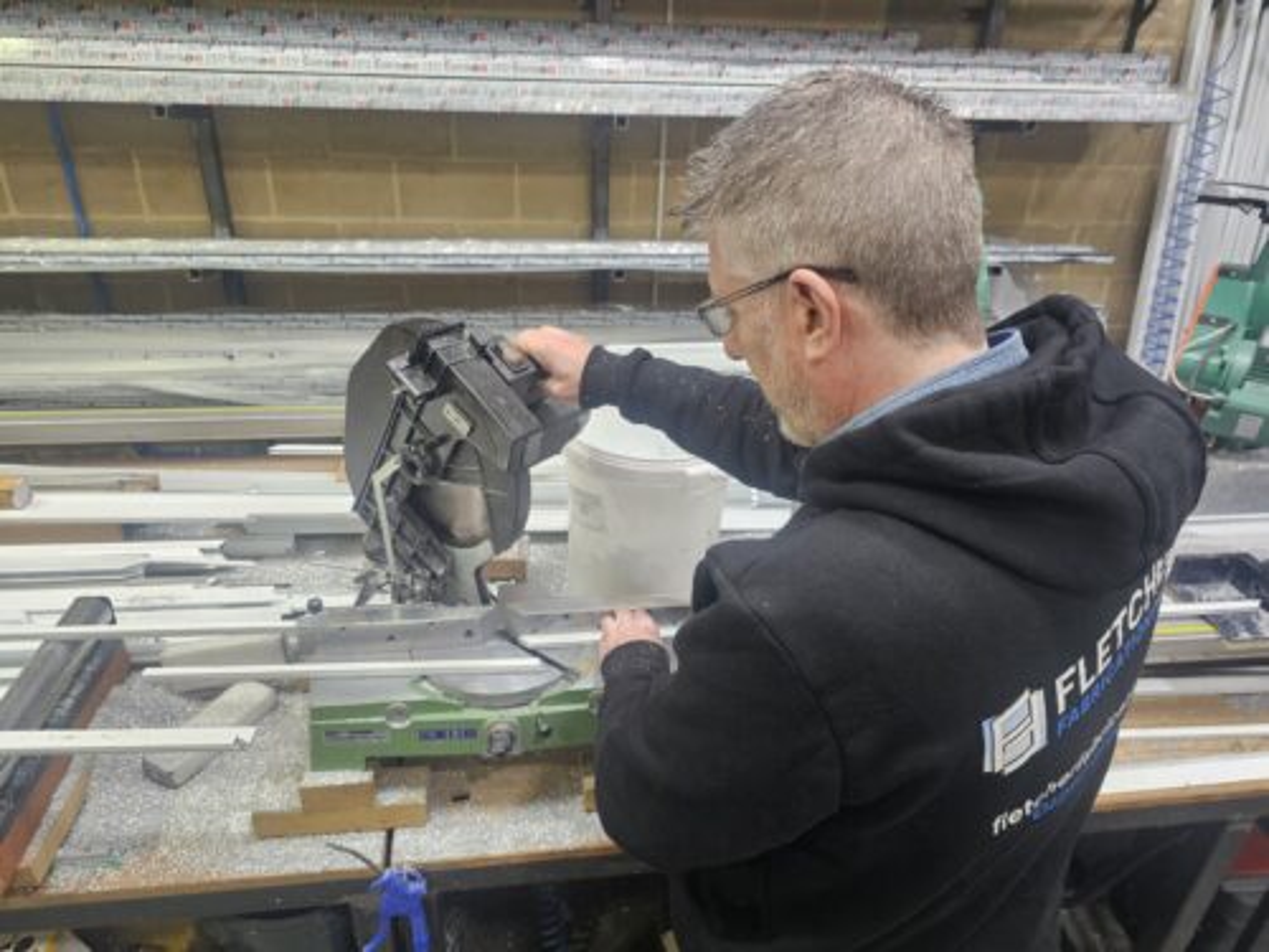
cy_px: 476
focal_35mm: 23
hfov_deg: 73.9
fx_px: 843
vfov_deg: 58.9
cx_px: 634
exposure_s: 1/100
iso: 100
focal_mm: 6.3
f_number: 1.7
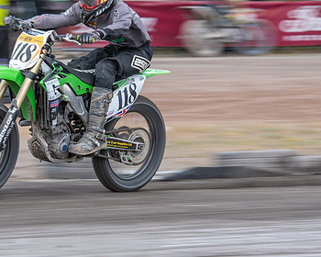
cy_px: 110
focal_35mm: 362
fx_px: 3439
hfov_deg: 5.3
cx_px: 54
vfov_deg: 4.3
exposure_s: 1/160
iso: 200
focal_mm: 150
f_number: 8
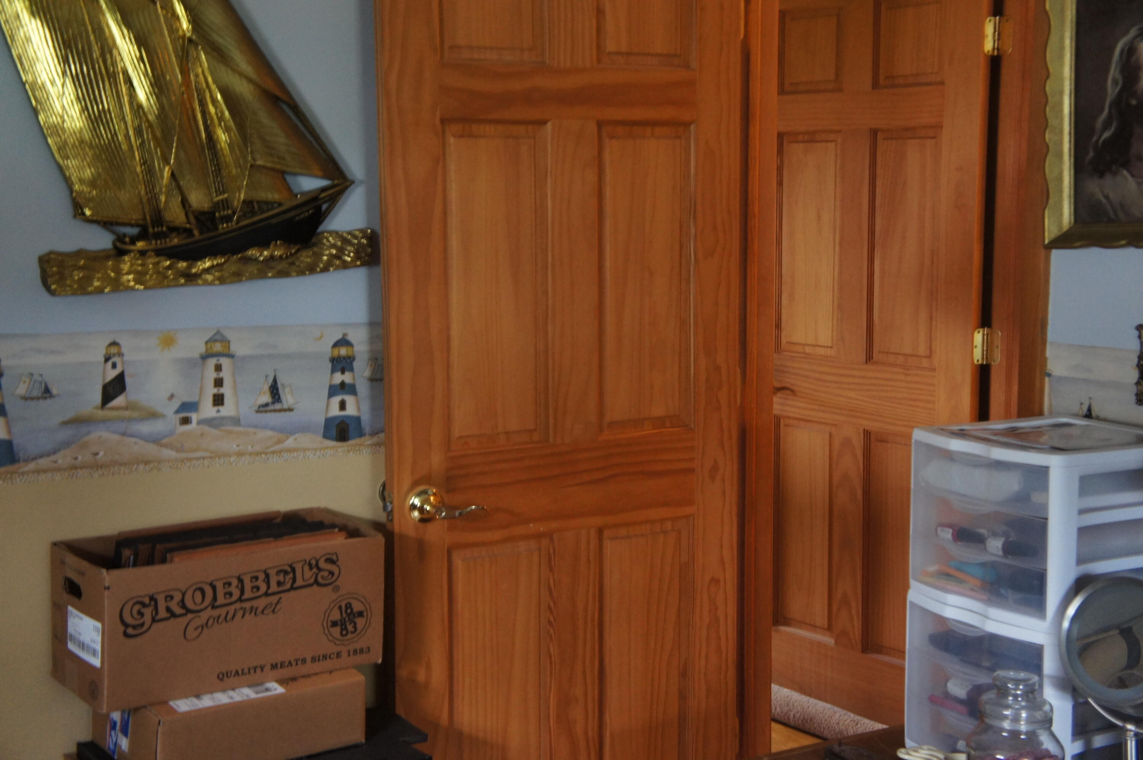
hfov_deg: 40.0
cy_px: 380
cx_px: 572
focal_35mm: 50
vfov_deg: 27.2
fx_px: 1571
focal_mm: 33
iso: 1600
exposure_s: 1/50
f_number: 4.5
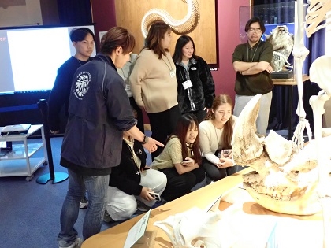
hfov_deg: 49.0
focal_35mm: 38
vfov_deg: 37.7
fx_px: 363
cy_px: 124
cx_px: 166
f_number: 2.7
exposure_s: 1/100
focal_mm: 6.83
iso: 2500
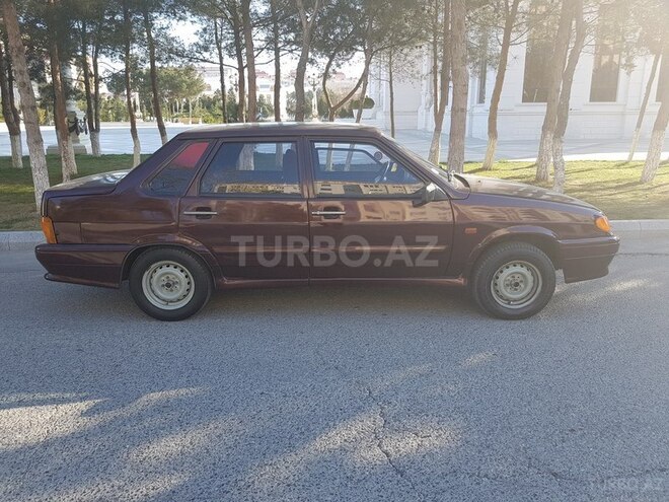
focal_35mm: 26
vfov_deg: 53.1
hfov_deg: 67.3
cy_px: 251
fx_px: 502
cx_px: 334
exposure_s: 1/359
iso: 40
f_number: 1.7
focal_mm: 4.2
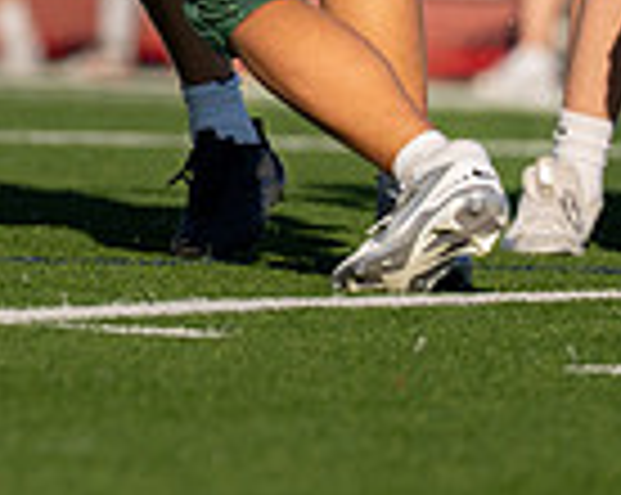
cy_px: -336
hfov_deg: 1.7
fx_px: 20501
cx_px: -244
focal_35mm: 1117
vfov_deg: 1.4
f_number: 2.8
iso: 200
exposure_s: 1/6400
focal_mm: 200
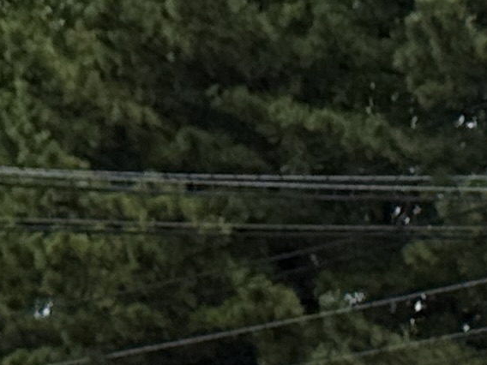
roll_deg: -0.3
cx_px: 924
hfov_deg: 5.7
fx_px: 4797
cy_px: 815
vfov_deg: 4.3
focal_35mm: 341
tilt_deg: +1.3
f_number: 1.78
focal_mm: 6.76
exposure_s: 1/6536
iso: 100
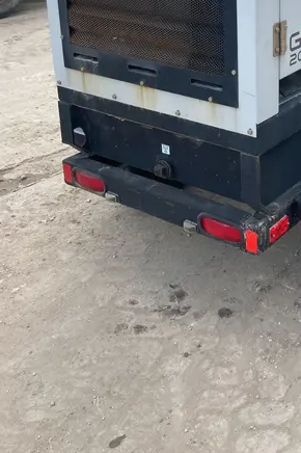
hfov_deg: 26.4
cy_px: 79
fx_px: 615
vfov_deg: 38.6
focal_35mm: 49
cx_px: 283
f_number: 1.8
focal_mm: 3.99
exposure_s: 1/867
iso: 20
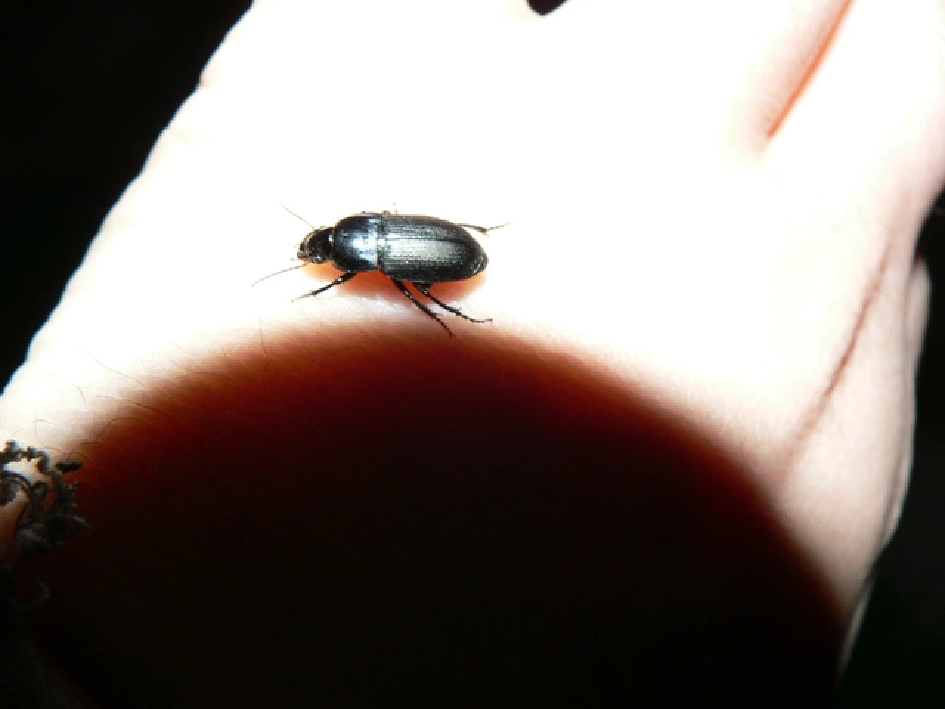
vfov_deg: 39.7
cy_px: 354
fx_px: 983
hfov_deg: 51.4
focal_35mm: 36
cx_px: 472
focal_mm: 6
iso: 100
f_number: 4
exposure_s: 1/60
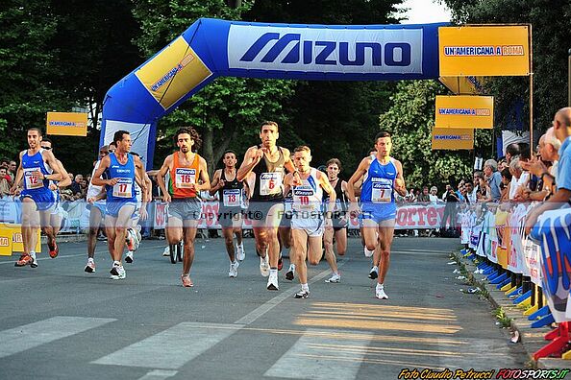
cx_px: 287
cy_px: 190
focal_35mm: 111
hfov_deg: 18.4
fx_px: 1760
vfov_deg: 12.3
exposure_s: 1/400
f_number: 4.8
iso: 800
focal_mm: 110
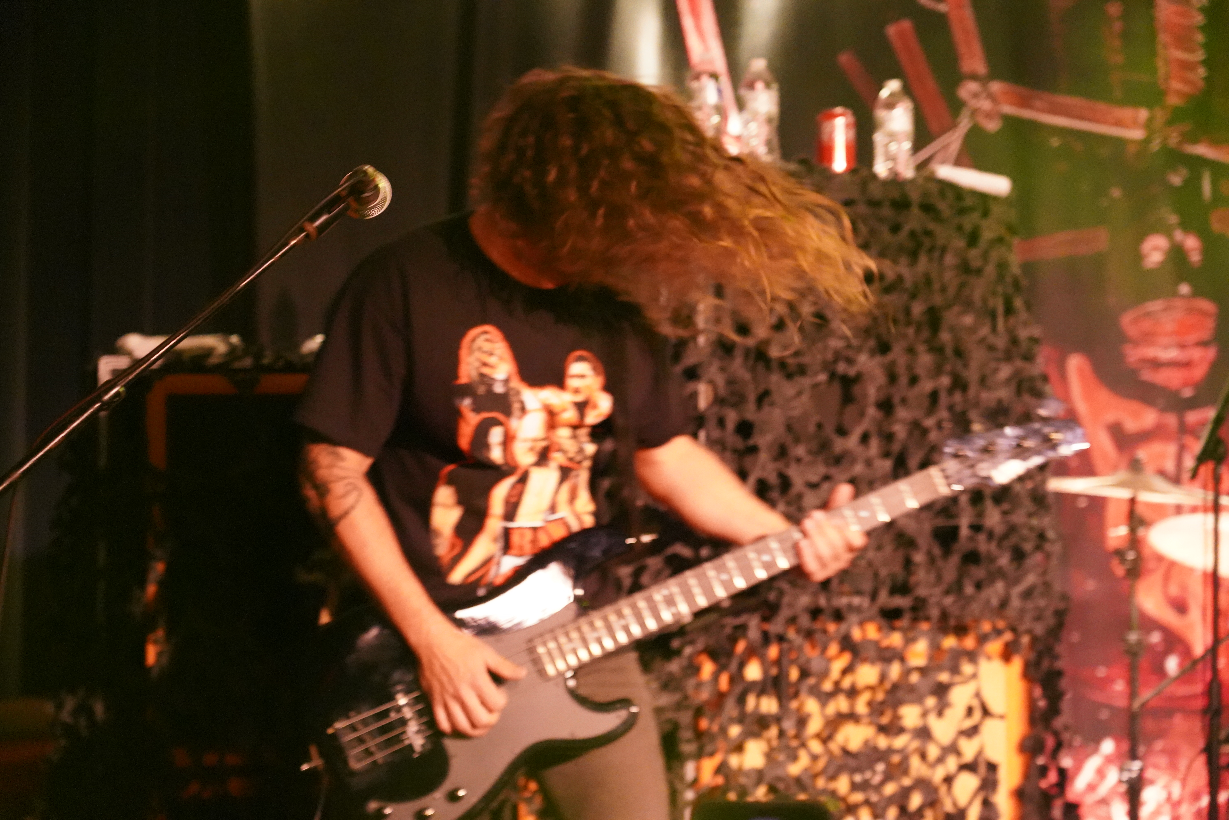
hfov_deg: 27.3
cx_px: 614
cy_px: 410
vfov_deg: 18.4
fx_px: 2526
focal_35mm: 74
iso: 12800
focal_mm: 74
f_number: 4
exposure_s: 1/30
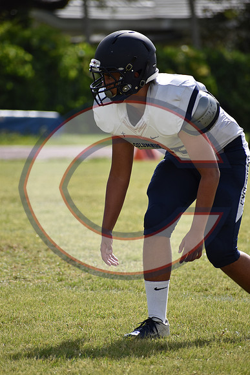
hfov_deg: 3.1
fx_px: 4684
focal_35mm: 450
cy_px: 188
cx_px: 125
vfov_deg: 4.6
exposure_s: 1/1600
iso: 400
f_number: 6.3
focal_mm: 300
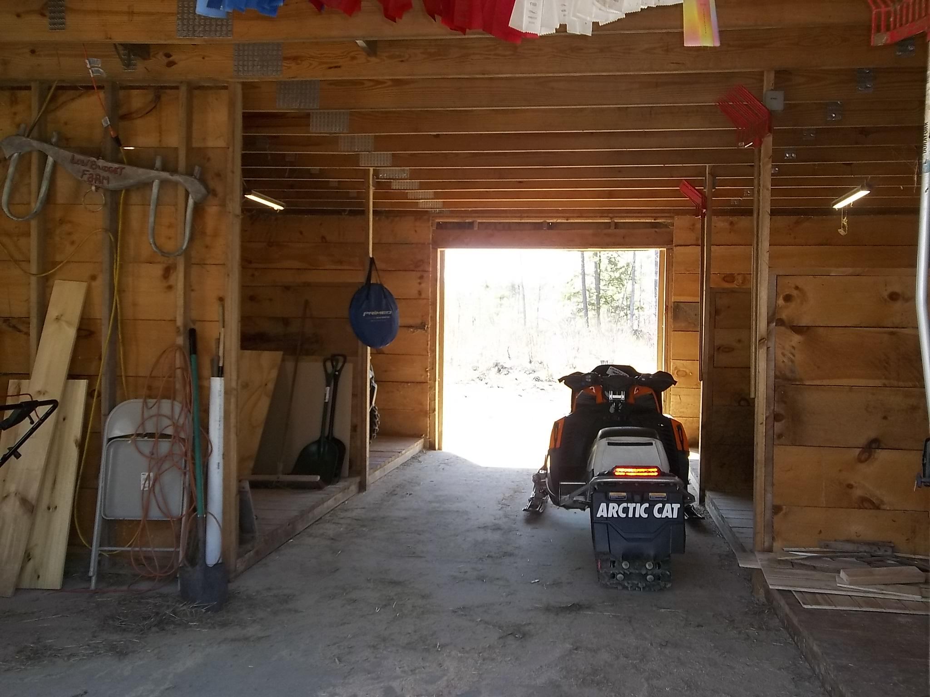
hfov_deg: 56.8
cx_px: 465
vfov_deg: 44.2
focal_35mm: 32
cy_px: 348
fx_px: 860
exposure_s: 1/50
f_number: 3.7
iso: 80
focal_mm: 5.7
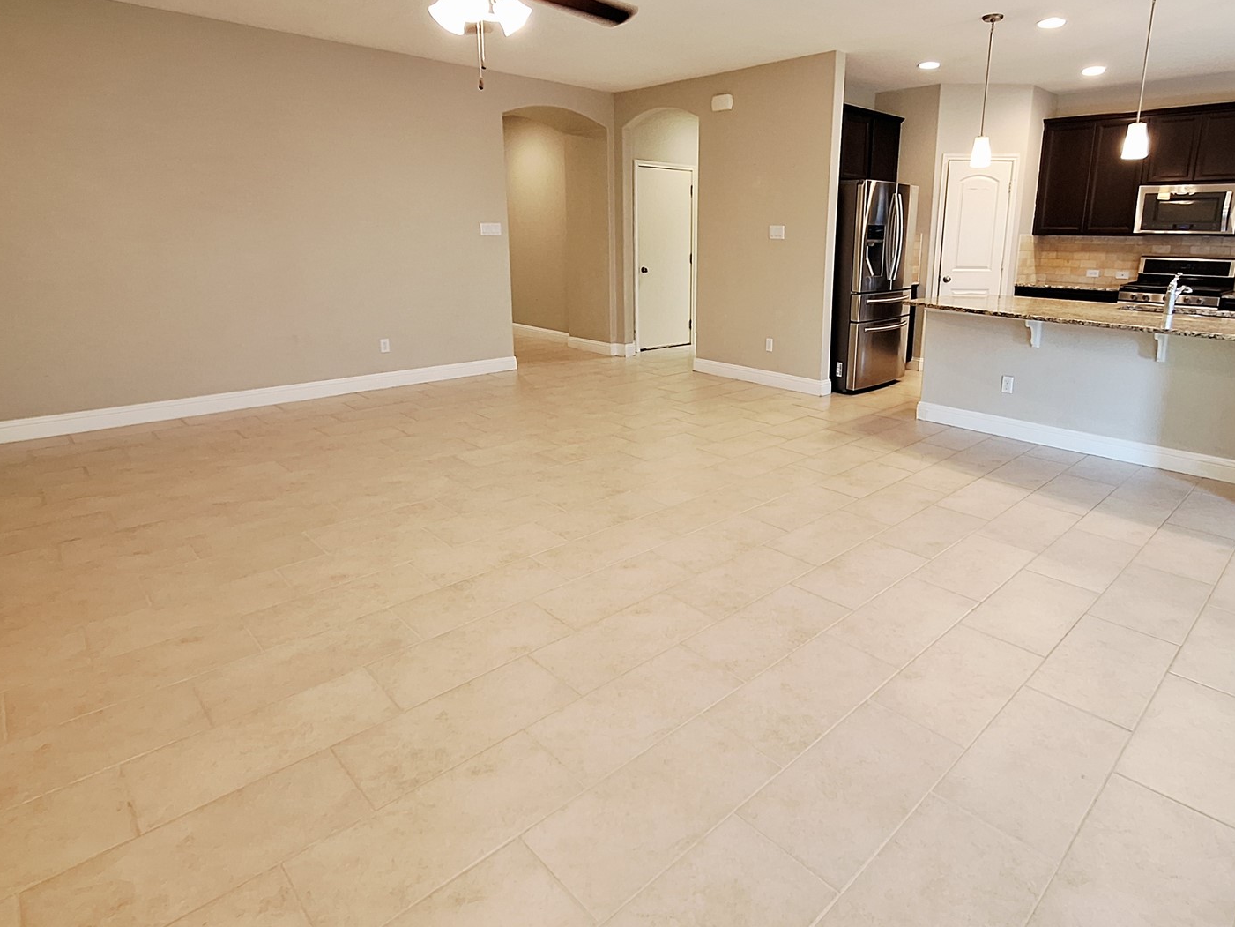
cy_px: 391
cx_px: 724
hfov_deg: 83.9
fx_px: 678
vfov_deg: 68.3
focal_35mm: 19
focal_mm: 1.74
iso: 125
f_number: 2.2
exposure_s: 1/40
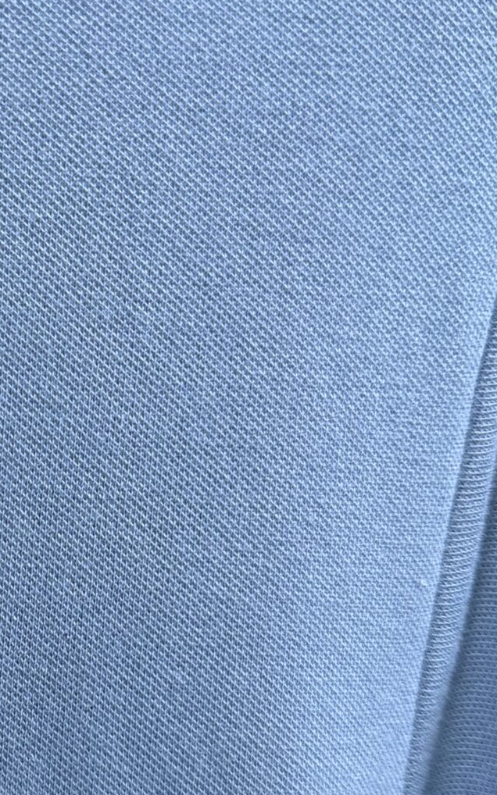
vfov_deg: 31.9
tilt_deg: -6.5
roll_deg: -1.3
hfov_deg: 18.4
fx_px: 1387
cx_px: -214
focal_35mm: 64
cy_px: 491
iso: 320
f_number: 1.78
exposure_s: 1/50
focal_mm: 6.76
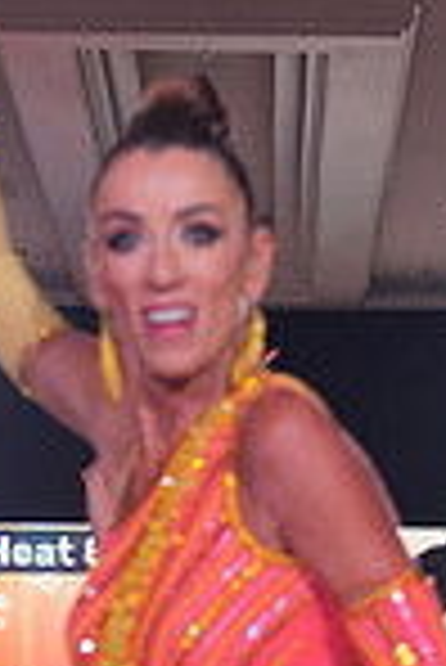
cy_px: 1035
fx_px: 3485
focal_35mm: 188
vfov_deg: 10.5
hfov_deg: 7.3
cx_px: 372
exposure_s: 1/500
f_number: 4
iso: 1000
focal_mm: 48
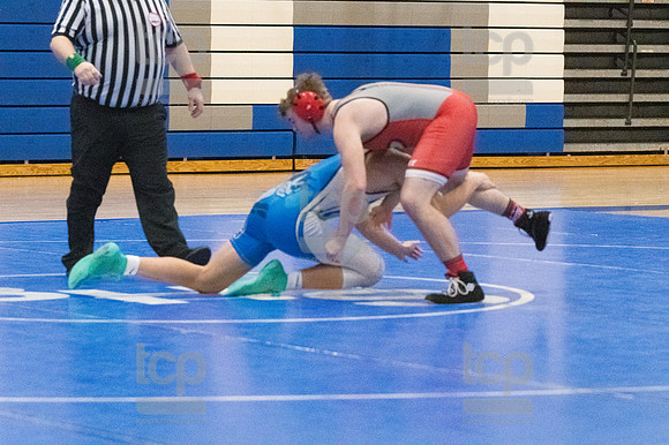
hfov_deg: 12.5
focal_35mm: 165
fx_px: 3064
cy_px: 222
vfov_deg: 8.3
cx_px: 334
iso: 10000
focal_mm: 110
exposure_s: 1/1600
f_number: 4.5
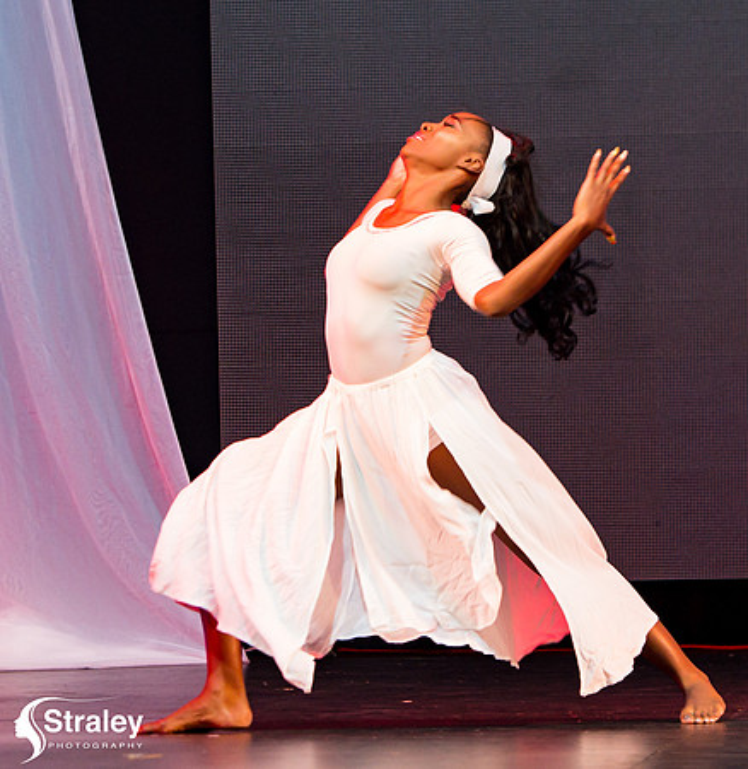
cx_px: 459
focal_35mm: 222
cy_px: 415
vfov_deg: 8.0
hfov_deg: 7.8
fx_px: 5490
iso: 3200
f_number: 5
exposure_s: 1/160
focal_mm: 110
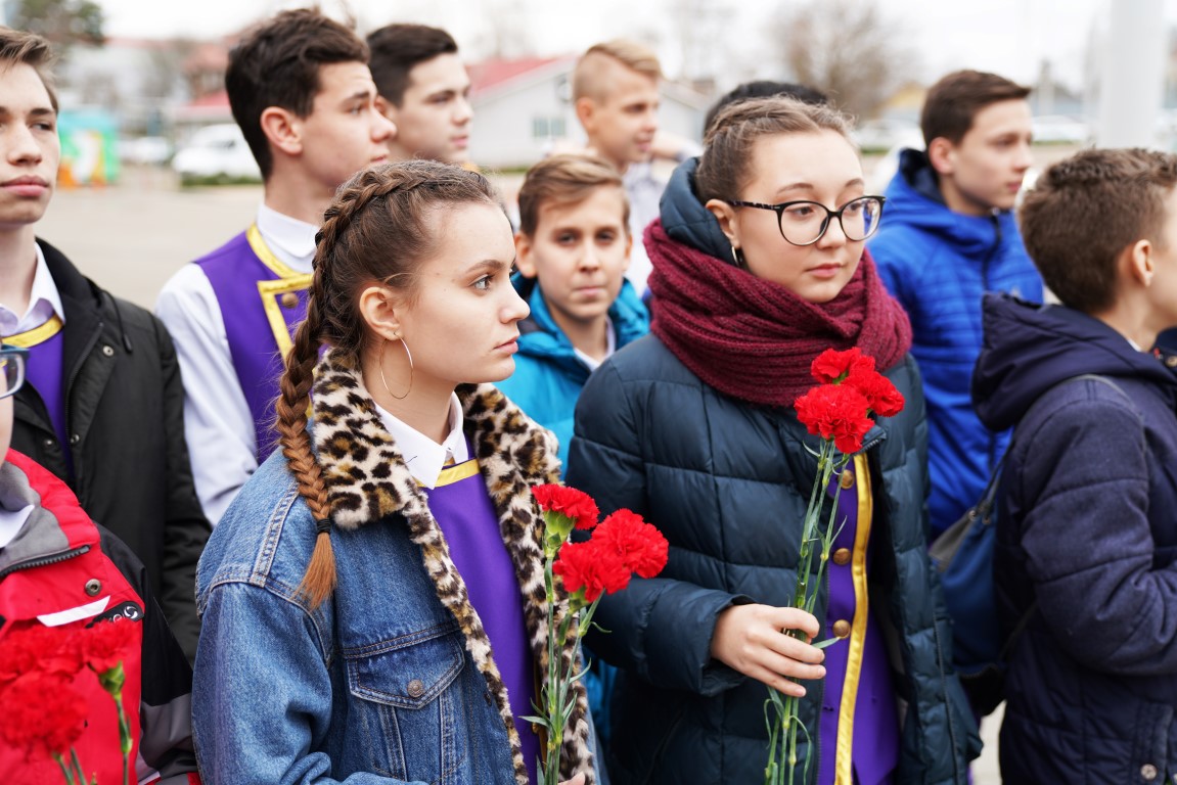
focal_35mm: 44
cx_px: 588
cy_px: 392
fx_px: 1439
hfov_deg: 44.5
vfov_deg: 30.5
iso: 100
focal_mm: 44
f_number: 2.8
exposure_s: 1/80
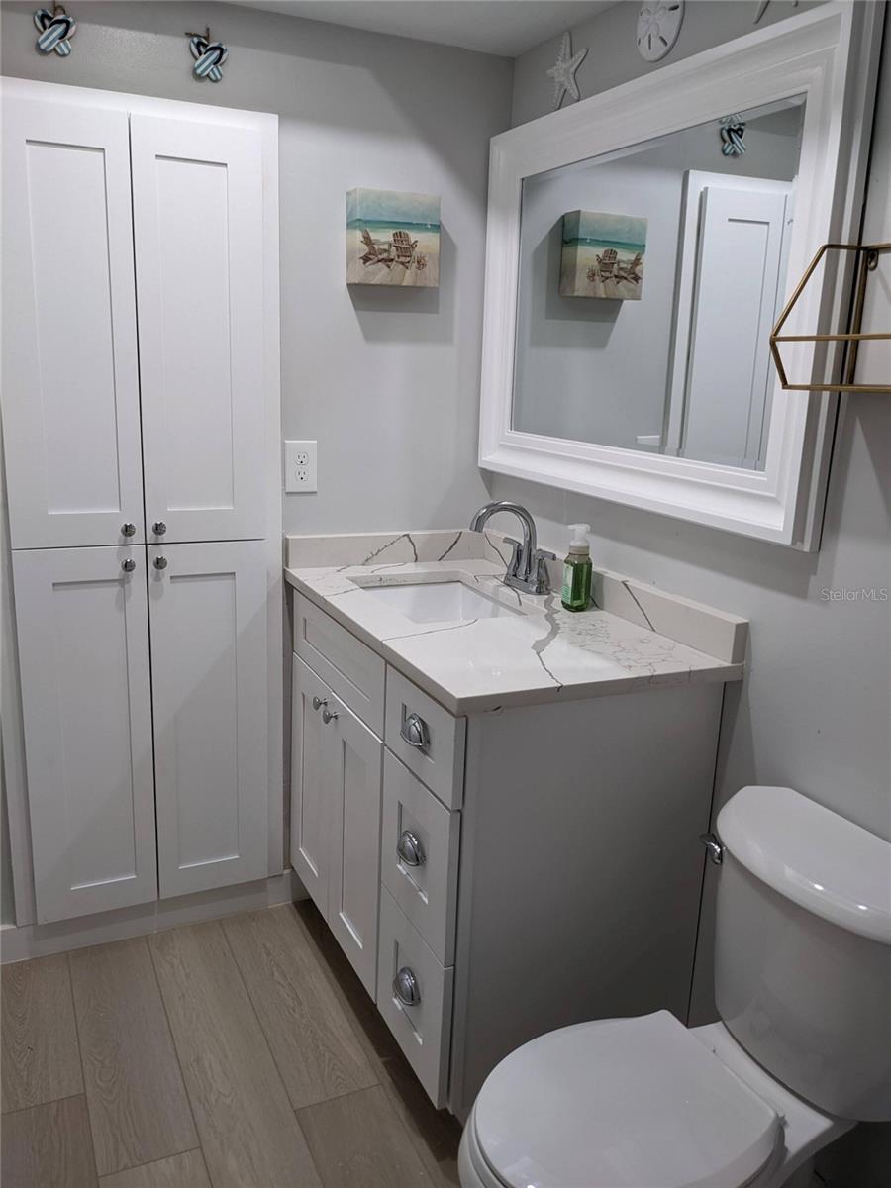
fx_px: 927
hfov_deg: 51.4
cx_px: 446
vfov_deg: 65.3
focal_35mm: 27
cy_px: 594
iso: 59
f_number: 1.73
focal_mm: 4.38
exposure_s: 1/40
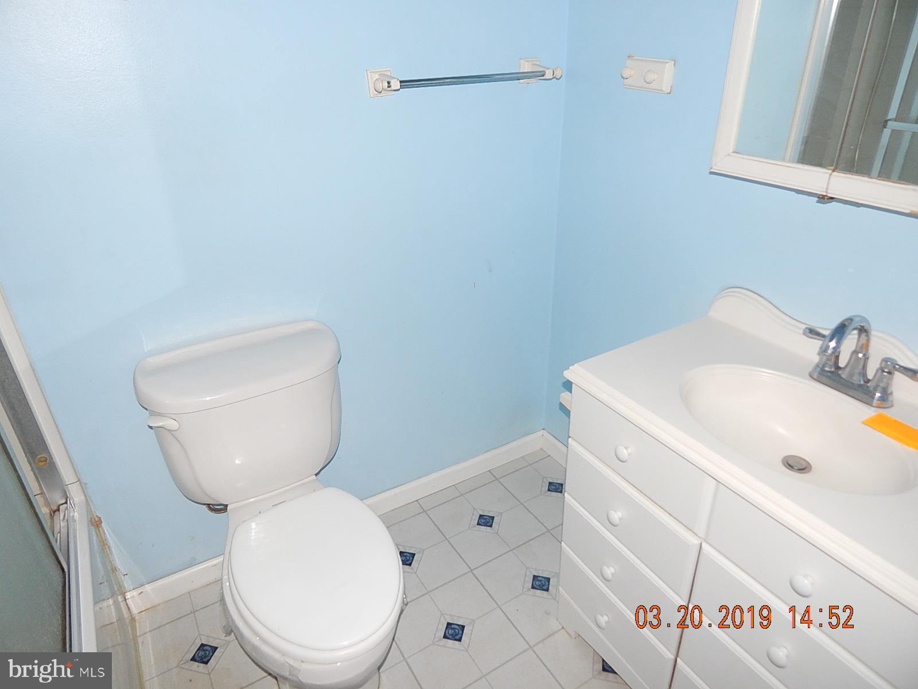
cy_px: 344
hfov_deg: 73.9
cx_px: 459
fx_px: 610
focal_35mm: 23
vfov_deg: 58.9
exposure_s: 1/30
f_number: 3
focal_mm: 4
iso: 200
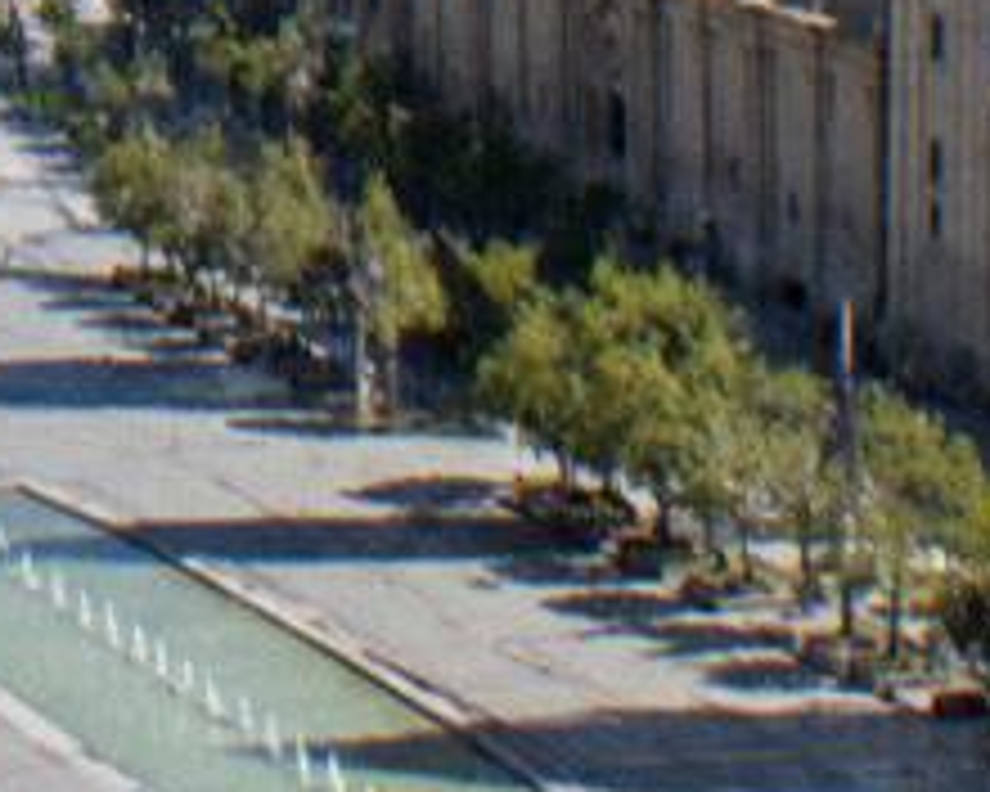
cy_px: -144
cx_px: 387
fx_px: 4366
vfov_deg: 10.2
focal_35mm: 149
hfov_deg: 12.9
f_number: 9
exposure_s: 1/640
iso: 320
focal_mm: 35
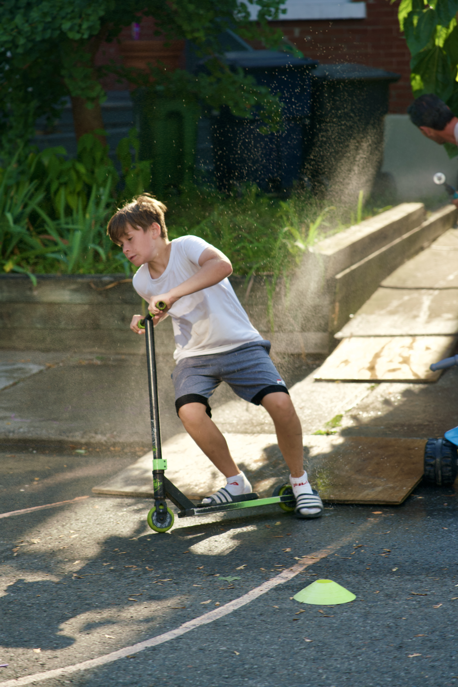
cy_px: 344
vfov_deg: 19.5
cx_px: 229
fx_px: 2003
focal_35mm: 105
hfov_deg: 13.0
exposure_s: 1/250
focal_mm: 105
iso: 200
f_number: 4
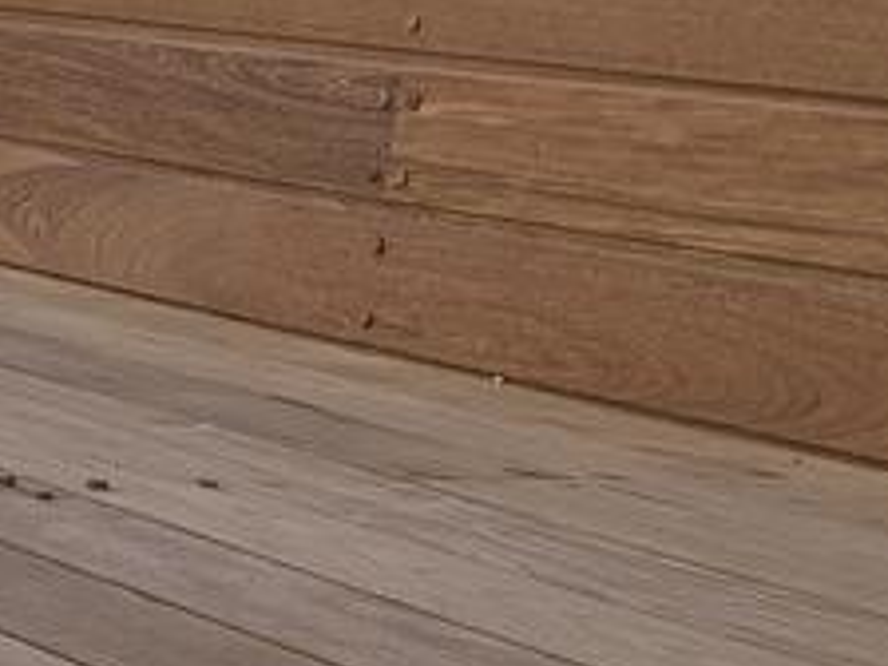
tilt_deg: -19.6
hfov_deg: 13.7
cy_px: 872
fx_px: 3053
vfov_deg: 12.1
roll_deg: -1.3
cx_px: -955
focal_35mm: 119
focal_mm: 4.25
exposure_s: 1/1880
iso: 25
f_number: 1.8
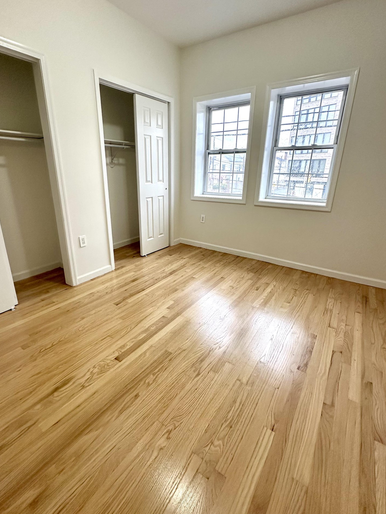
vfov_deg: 91.0
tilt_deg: -18.8
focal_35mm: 17
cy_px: 254
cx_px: 176
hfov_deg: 74.6
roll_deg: -1.5
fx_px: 253
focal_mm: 2.22
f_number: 2.2
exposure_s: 1/120
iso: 160
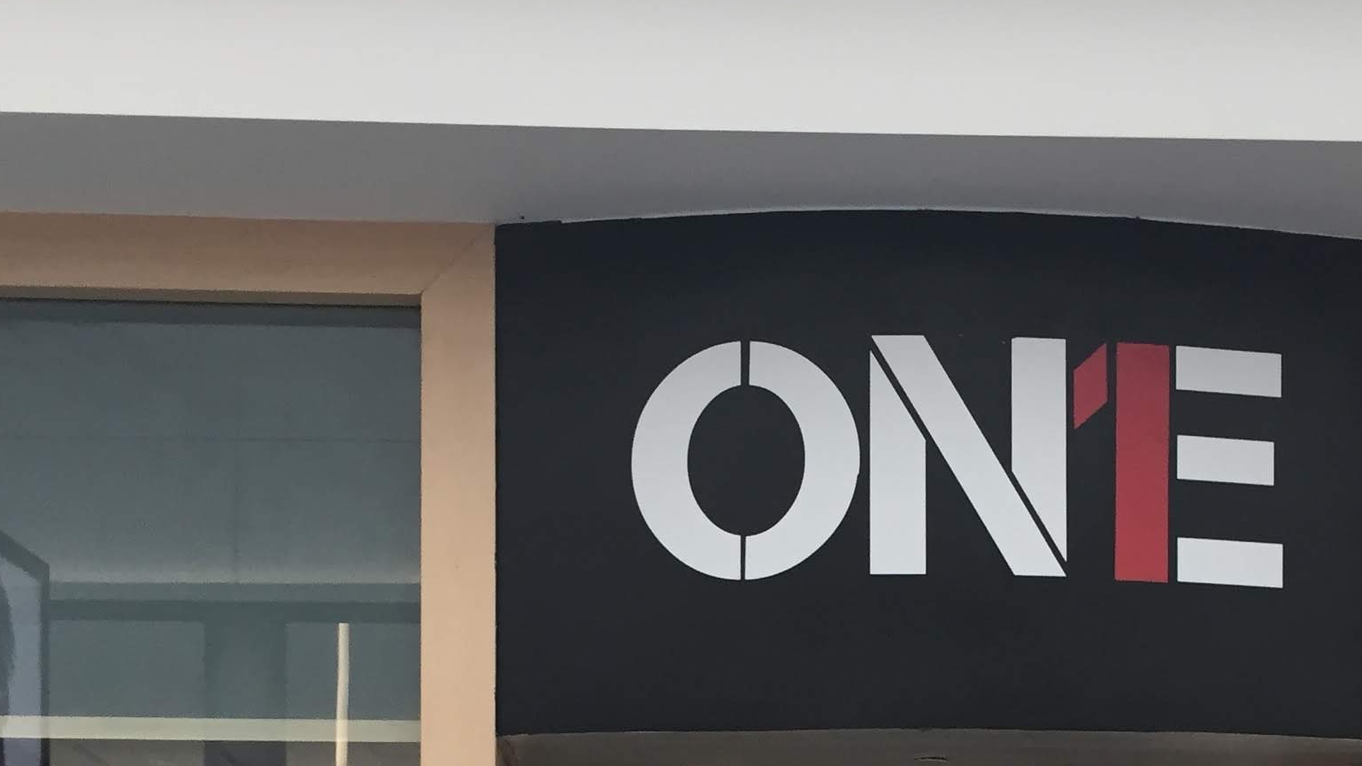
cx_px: 808
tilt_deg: +2.0
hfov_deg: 31.4
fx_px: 2420
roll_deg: -0.5
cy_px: 1009
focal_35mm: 67
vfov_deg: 16.9
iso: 32
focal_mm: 4.15
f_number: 2.2
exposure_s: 1/30
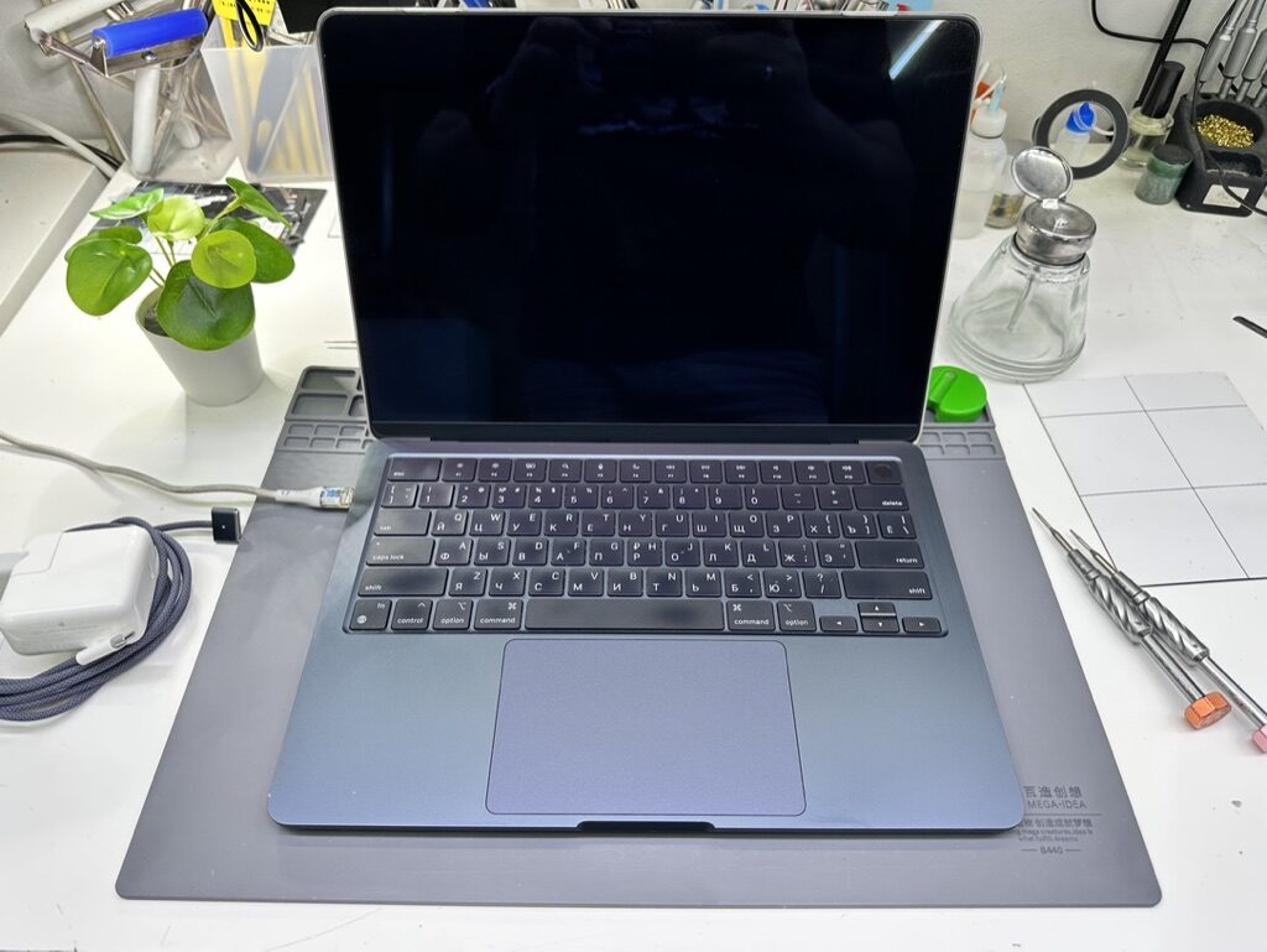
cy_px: 476
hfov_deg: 71.6
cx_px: 634
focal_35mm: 24
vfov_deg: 56.9
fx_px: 879
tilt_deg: -48.7
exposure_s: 1/118
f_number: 1.78
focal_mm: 6.86
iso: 50
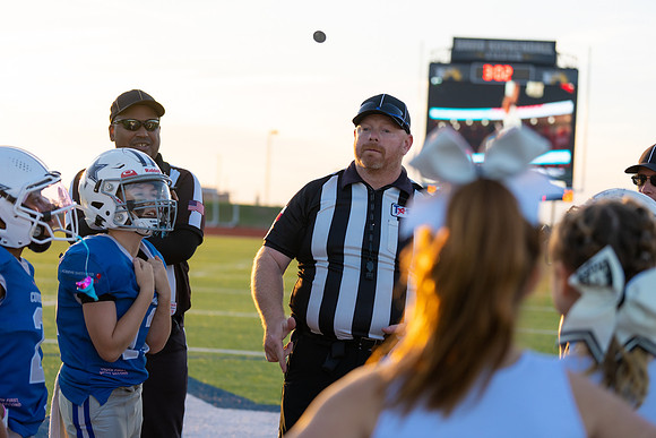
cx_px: 328
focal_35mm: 70
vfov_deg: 19.5
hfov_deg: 28.8
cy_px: 219
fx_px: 1276
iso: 200
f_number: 2.8
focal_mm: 70
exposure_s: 1/1000
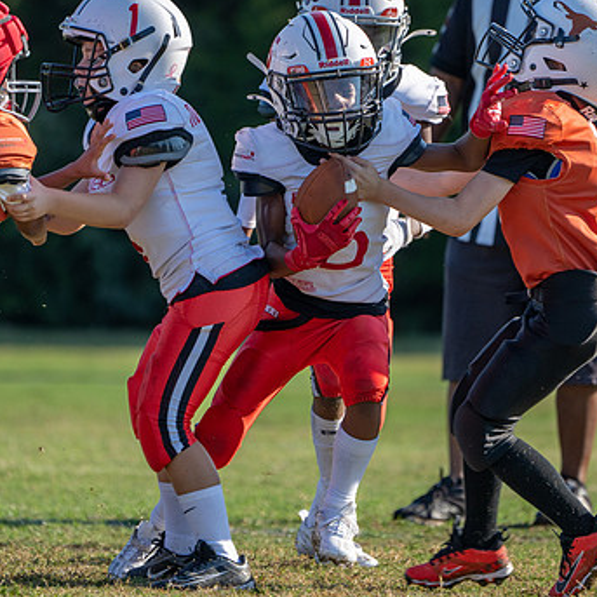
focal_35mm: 673
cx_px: 329
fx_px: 13132
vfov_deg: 2.6
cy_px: 286
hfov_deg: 2.6
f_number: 5.6
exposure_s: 1/1000
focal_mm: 388
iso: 250
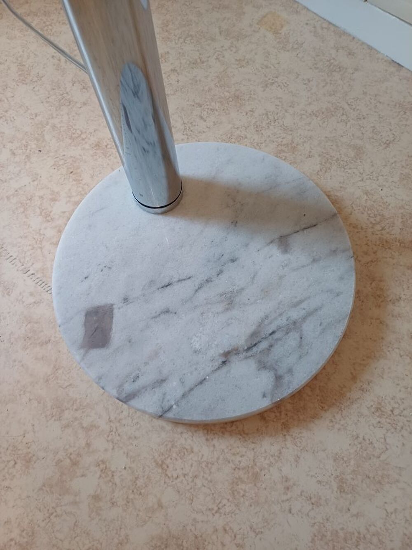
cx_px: 206
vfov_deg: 69.4
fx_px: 397
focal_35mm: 25
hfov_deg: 54.9
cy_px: 275
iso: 400
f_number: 1.8
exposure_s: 1/33.3
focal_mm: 4.65
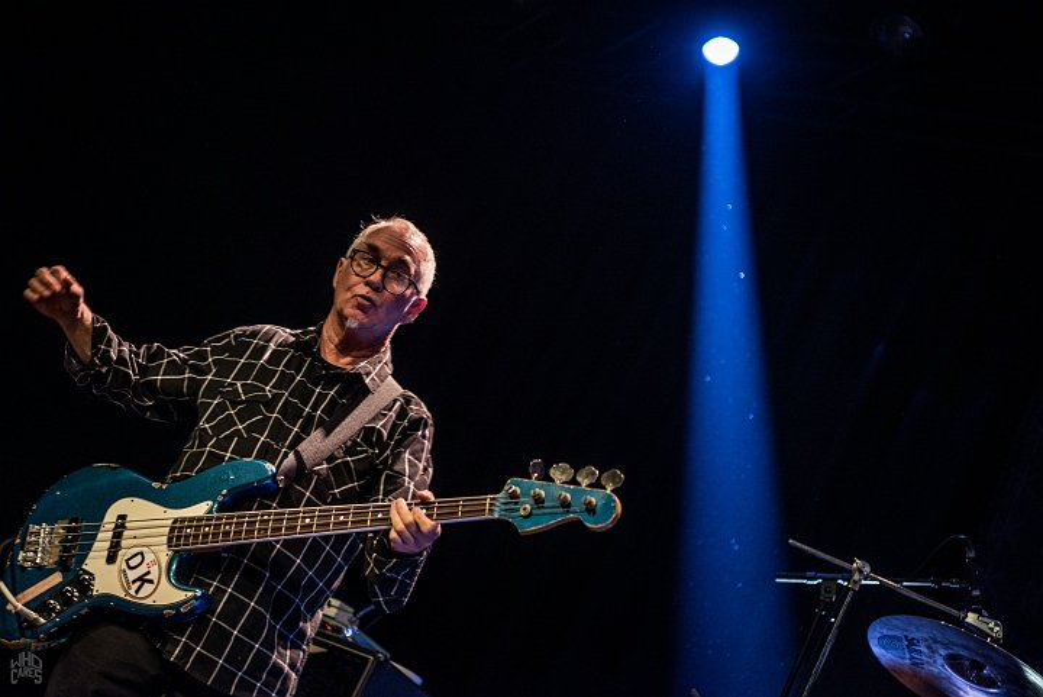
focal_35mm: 70
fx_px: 2029
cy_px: 348
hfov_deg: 28.8
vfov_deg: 19.5
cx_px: 522
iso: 1000
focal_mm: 70
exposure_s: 1/80
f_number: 2.8
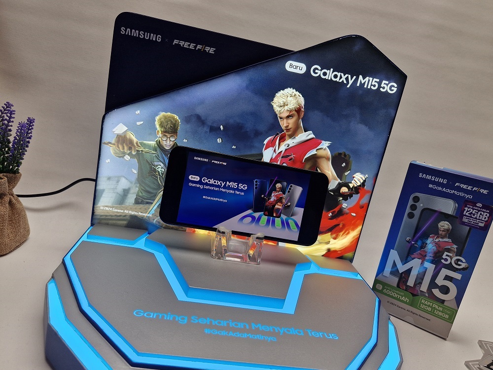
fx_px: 328
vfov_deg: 58.9
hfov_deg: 73.9
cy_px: 185
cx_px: 246
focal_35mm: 23
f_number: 1.8
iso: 50
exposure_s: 1/100
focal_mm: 5.54
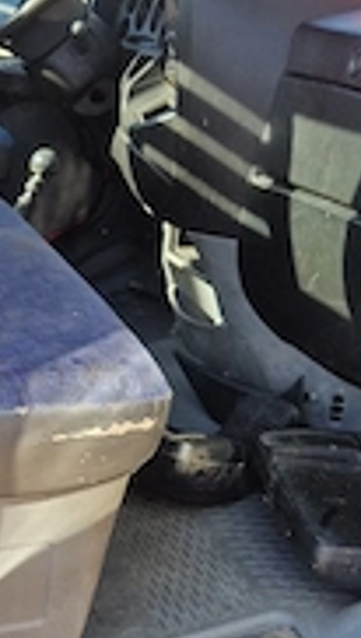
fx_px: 932
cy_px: 393
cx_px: 133
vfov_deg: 37.6
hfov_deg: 21.9
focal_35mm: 55
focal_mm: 5.4
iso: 50
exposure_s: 1/256
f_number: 1.8
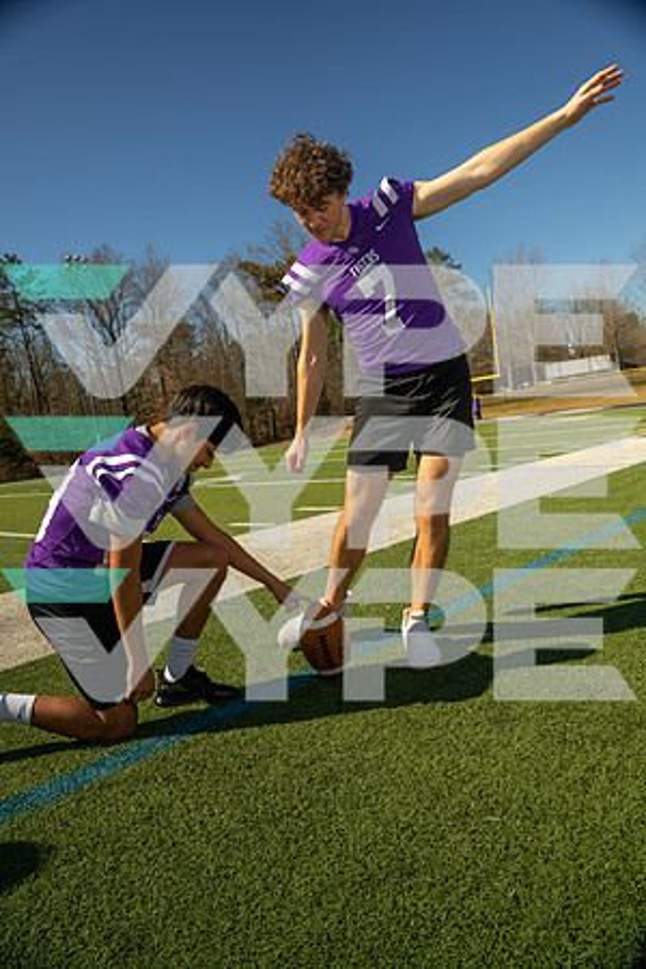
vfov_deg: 69.4
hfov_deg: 49.6
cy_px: 484
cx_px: 323
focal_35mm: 26
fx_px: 700
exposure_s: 1/125
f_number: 5.6
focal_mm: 26
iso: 100
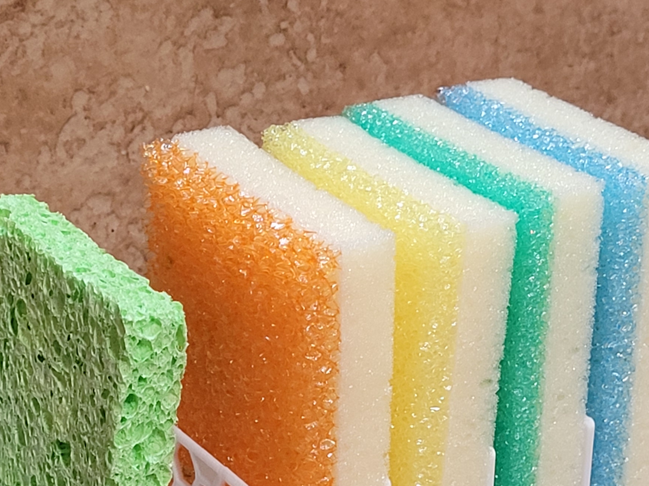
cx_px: 301
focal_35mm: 60
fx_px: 1125
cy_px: 469
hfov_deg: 32.2
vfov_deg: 23.5
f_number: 1.8
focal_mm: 5.4
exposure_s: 1/40
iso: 320
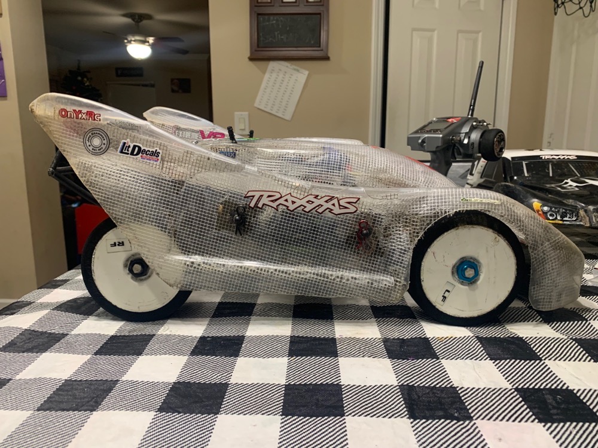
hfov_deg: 67.3
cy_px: 224
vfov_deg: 53.1
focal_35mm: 26
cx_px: 299
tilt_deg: -11.3
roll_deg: -0.4
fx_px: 449
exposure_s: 1/60
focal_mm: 4.25
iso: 125
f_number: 1.8
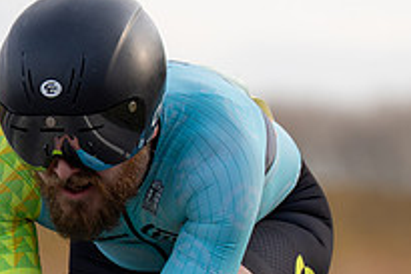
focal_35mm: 776
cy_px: 190
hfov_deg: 2.7
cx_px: -4
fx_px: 8865
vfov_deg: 1.8
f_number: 4
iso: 160
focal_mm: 200
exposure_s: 1/800
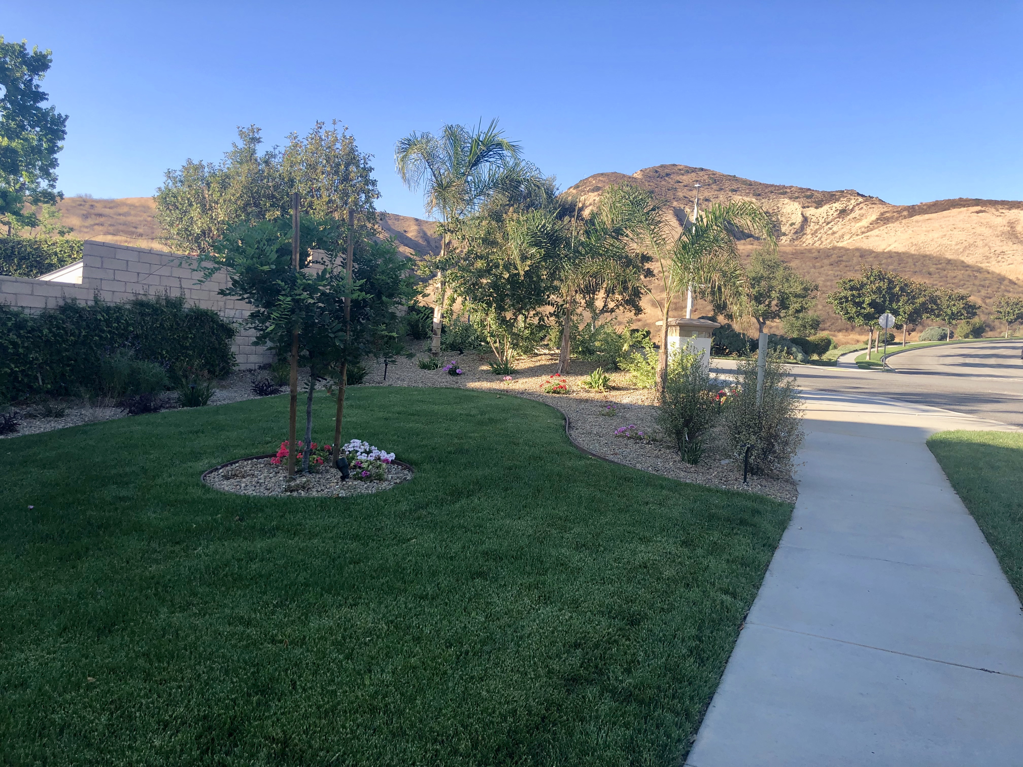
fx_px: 827
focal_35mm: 28
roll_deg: -2.9
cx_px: 512
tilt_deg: -1.4
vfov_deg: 49.7
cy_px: 384
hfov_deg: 63.4
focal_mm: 4
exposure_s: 1/600
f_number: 1.8
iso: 20
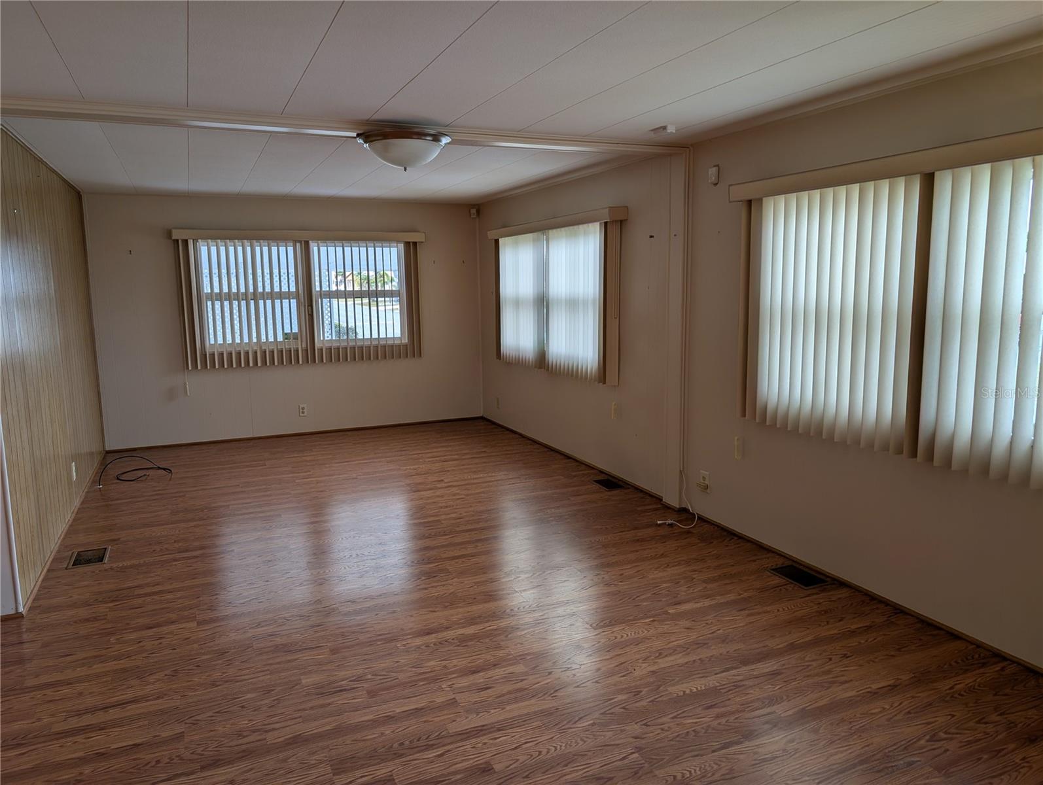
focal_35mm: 24
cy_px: 392
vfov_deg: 56.9
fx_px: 724
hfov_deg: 71.5
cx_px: 522
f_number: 1.68
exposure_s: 1/120
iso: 32
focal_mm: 6.9
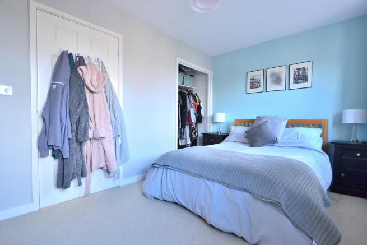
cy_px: 122
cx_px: 184
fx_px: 153
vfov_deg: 77.4
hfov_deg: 100.4
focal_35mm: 15
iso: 720
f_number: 3.5
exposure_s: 1/60
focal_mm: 10
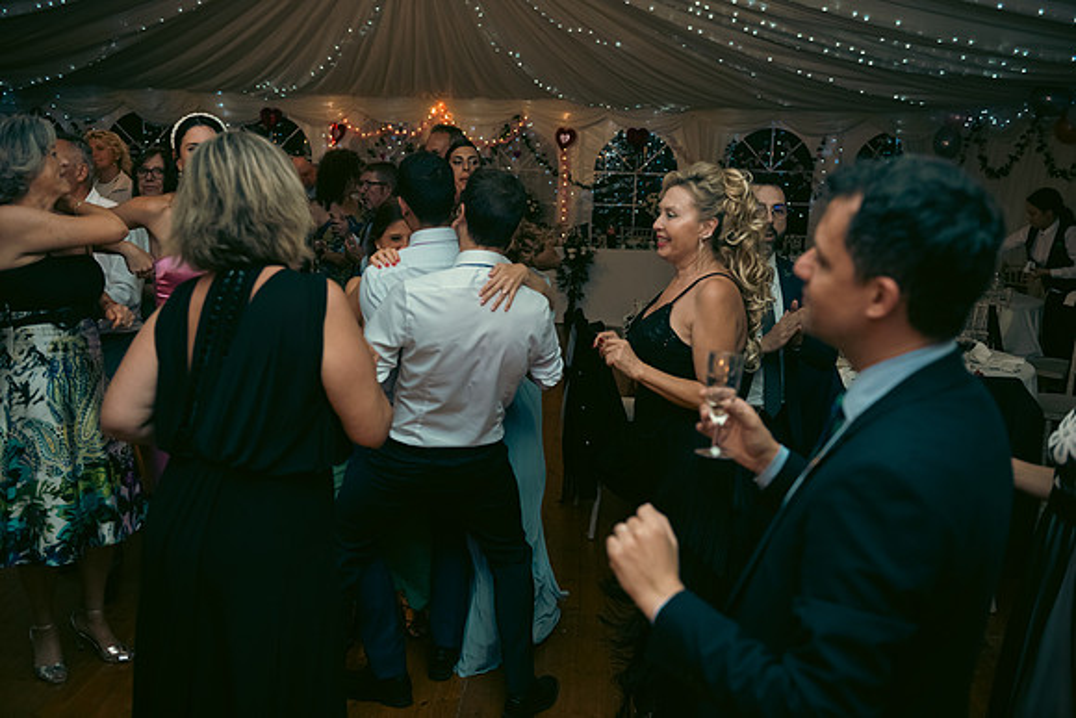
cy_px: 359
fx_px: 1046
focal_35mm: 35
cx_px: 538
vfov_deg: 37.9
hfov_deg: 54.4
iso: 800
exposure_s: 1/160
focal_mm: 35
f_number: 3.5
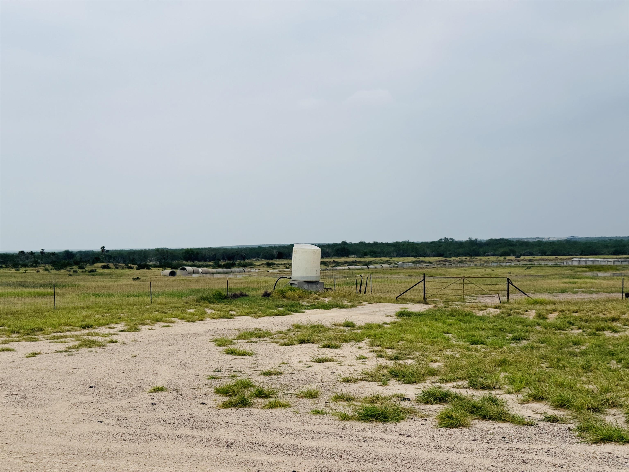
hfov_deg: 39.7
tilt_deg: -0.1
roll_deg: +3.1
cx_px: 314
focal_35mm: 48
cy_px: 236
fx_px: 872
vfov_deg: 30.3
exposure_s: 1/11364
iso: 64
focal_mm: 6.76
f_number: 1.78
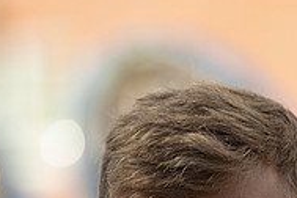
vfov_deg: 2.2
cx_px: 237
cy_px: 283
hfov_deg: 3.4
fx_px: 5057
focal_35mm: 613
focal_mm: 200
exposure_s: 1/8000
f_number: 2.8
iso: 1000
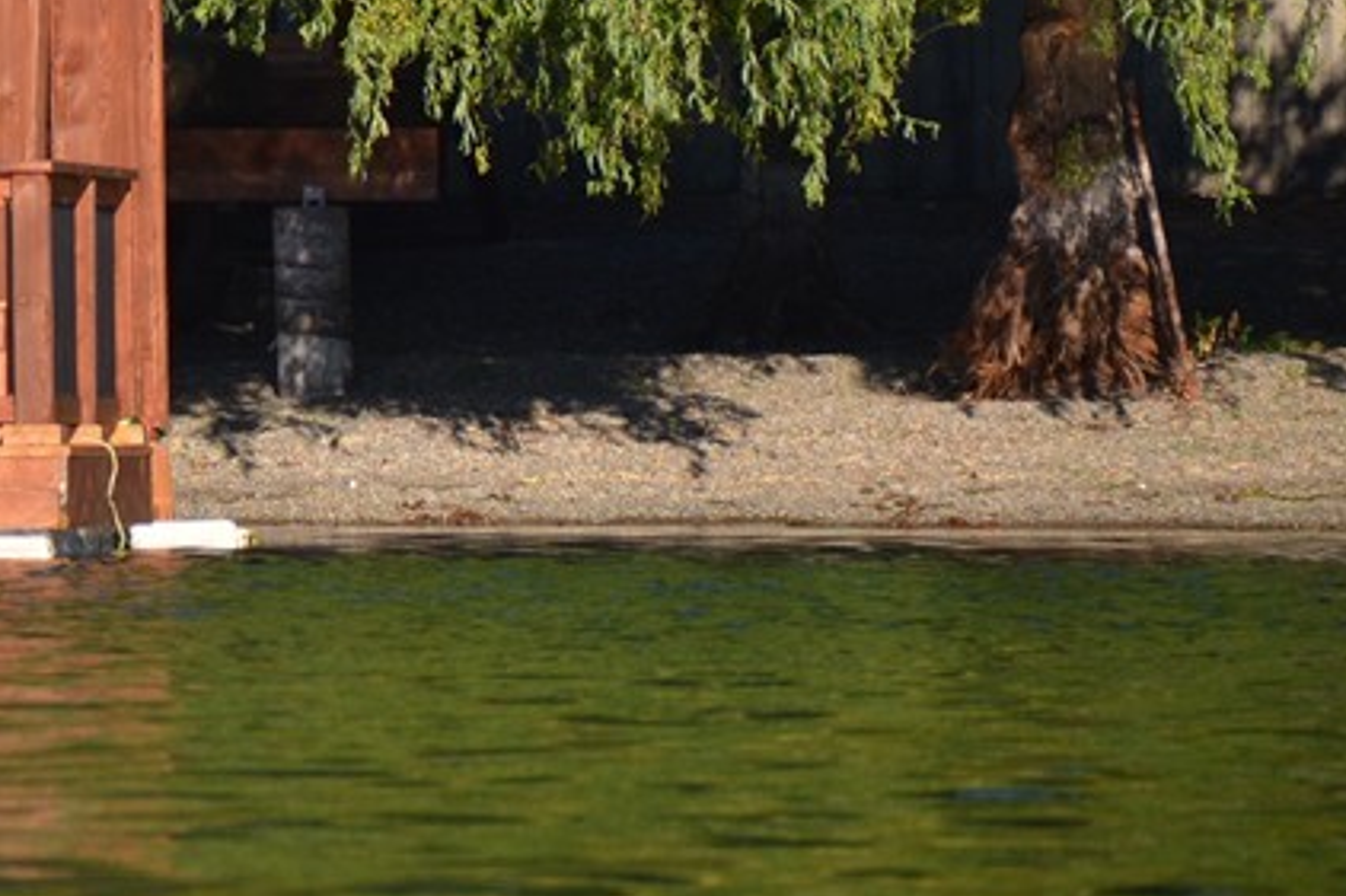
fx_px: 26732
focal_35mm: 715
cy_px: -167
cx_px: -308
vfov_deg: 1.9
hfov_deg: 2.9
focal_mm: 185
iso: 400
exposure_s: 1/1600
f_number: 6
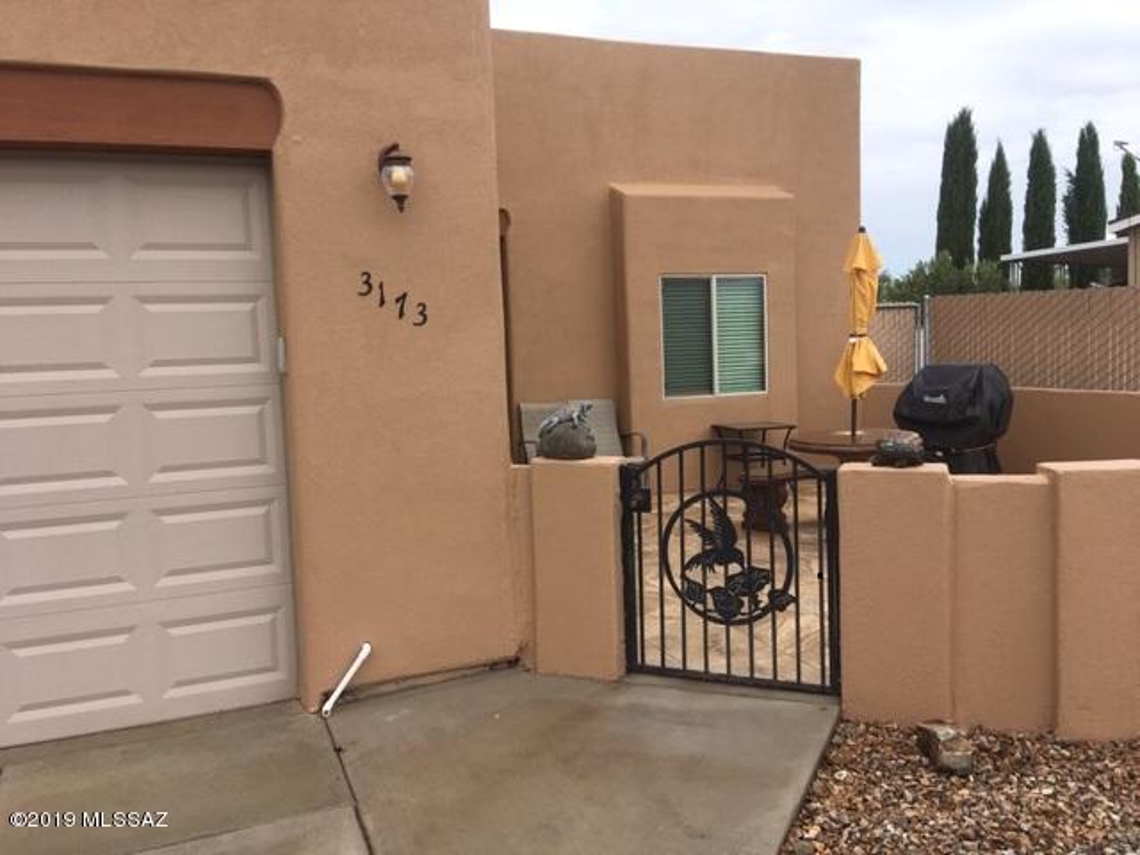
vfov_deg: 48.2
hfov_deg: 61.7
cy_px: 428
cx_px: 570
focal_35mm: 29
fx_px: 955
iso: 25
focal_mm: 4.15
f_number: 2.2
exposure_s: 1/668
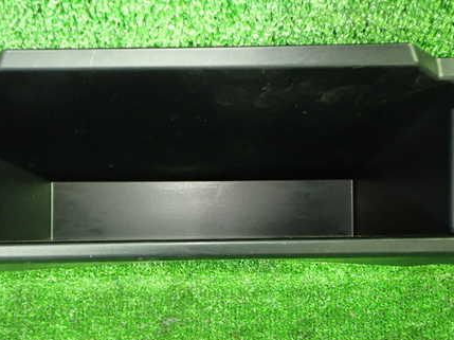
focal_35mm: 42
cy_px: 187
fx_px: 550
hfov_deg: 44.7
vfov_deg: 34.3
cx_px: 196
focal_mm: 5.4
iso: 800
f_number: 2.3
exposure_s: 1/25
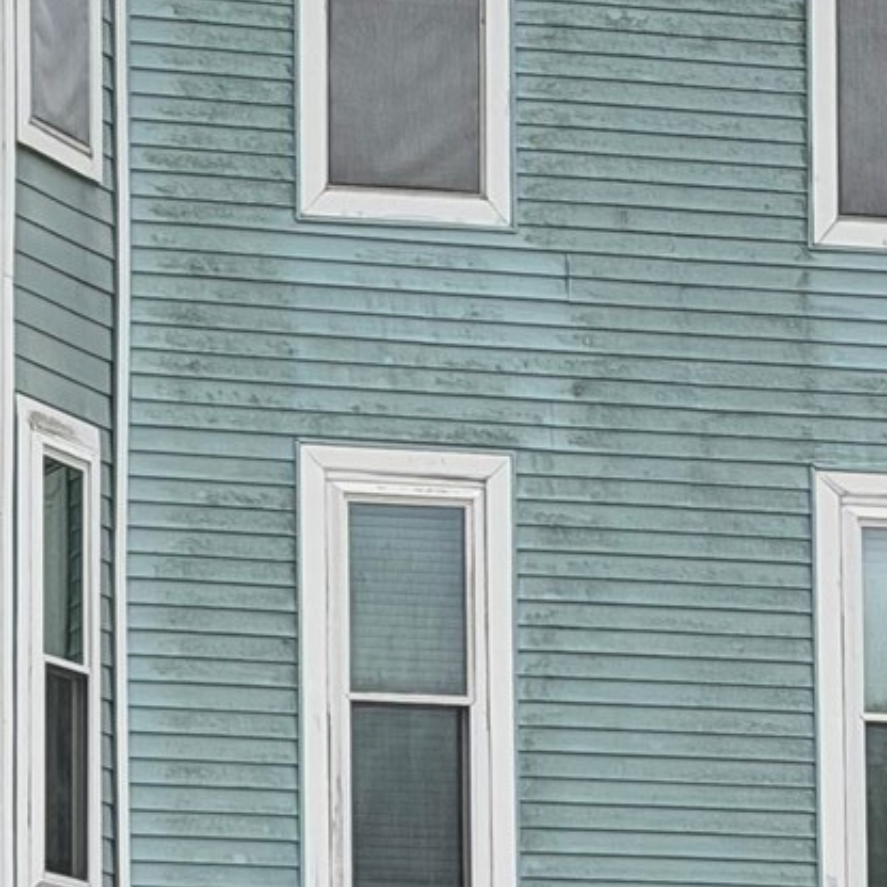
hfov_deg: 8.3
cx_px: -277
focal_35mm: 209
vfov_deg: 8.3
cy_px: 1094
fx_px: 6059
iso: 100
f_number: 1.78
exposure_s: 1/1642
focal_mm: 6.76
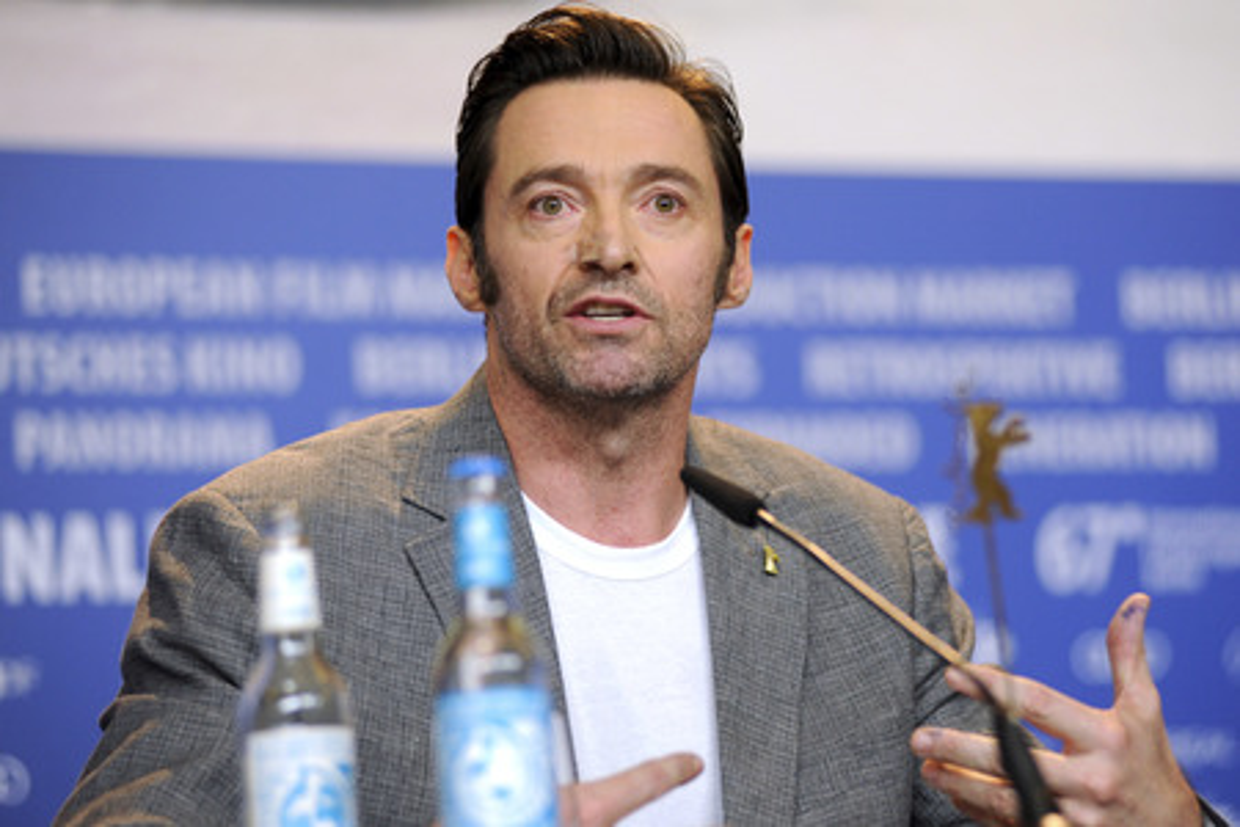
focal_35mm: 135
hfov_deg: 15.2
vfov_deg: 10.2
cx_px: 620
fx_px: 4650
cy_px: 414
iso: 1250
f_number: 2.8
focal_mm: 135
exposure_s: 1/500
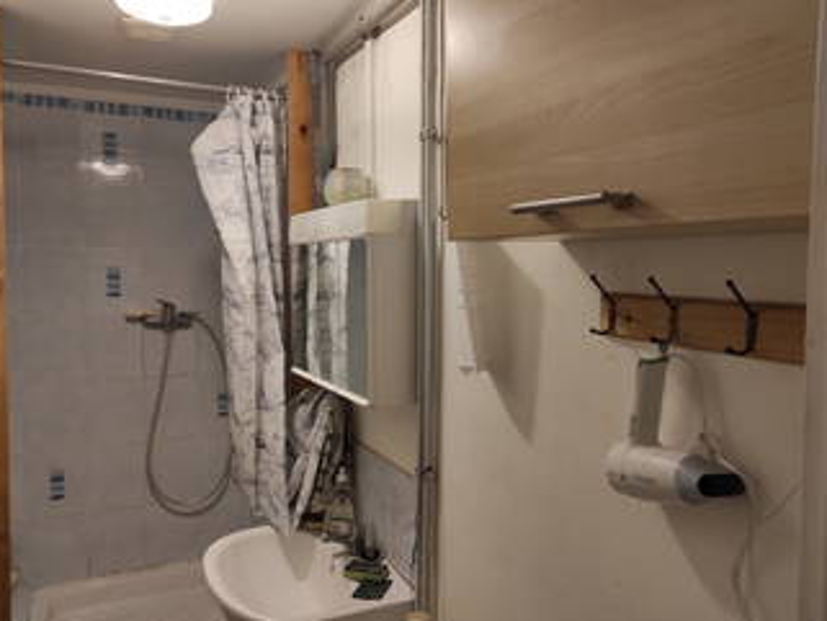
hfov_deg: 63.4
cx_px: 404
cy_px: 307
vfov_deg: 49.8
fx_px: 669
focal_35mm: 28
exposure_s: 1/33
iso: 160
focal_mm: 5.43
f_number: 1.89
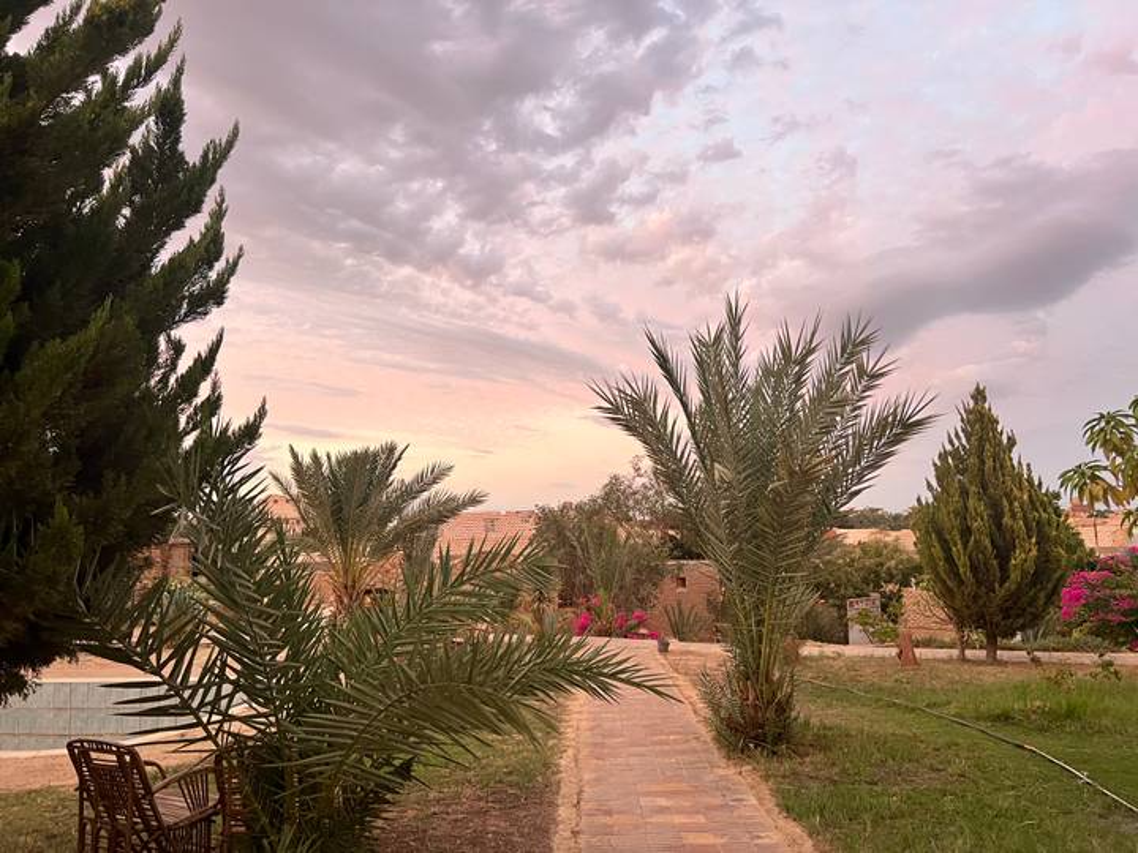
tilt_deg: +5.9
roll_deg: +1.1
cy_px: 426
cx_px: 569
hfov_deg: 67.3
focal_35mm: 26
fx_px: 855
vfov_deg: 53.1
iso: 125
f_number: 1.5
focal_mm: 5.7
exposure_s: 1/98
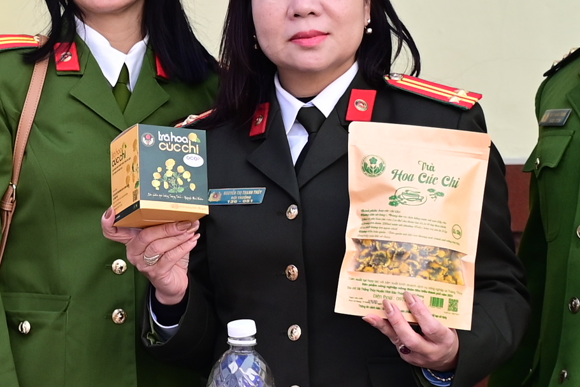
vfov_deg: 12.5
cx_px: 1
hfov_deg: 18.1
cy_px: 190
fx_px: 1773
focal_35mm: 110
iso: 250
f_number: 3.8
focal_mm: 23
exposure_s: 1/200
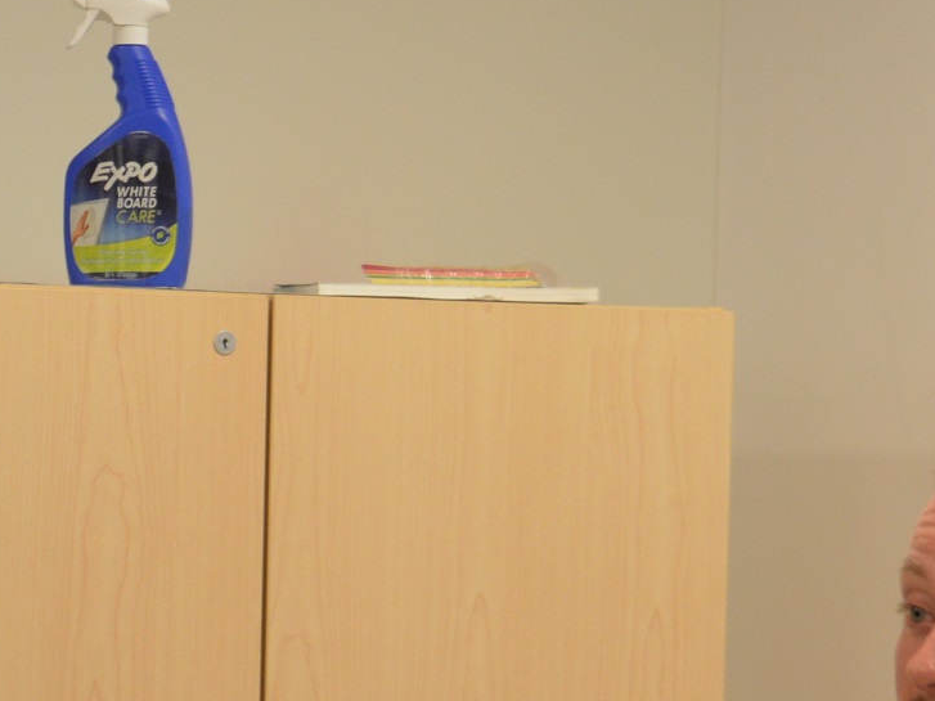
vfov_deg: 9.4
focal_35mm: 155
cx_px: 135
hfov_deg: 12.7
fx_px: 4186
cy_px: 845
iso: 400
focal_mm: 26
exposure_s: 1/30
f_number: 4
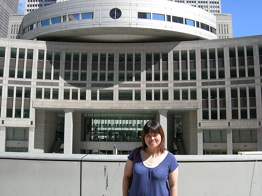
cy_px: 98
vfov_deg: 39.7
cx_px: 131
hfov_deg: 51.4
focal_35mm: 36
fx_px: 272
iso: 64
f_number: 6
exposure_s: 1/248
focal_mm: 7.5
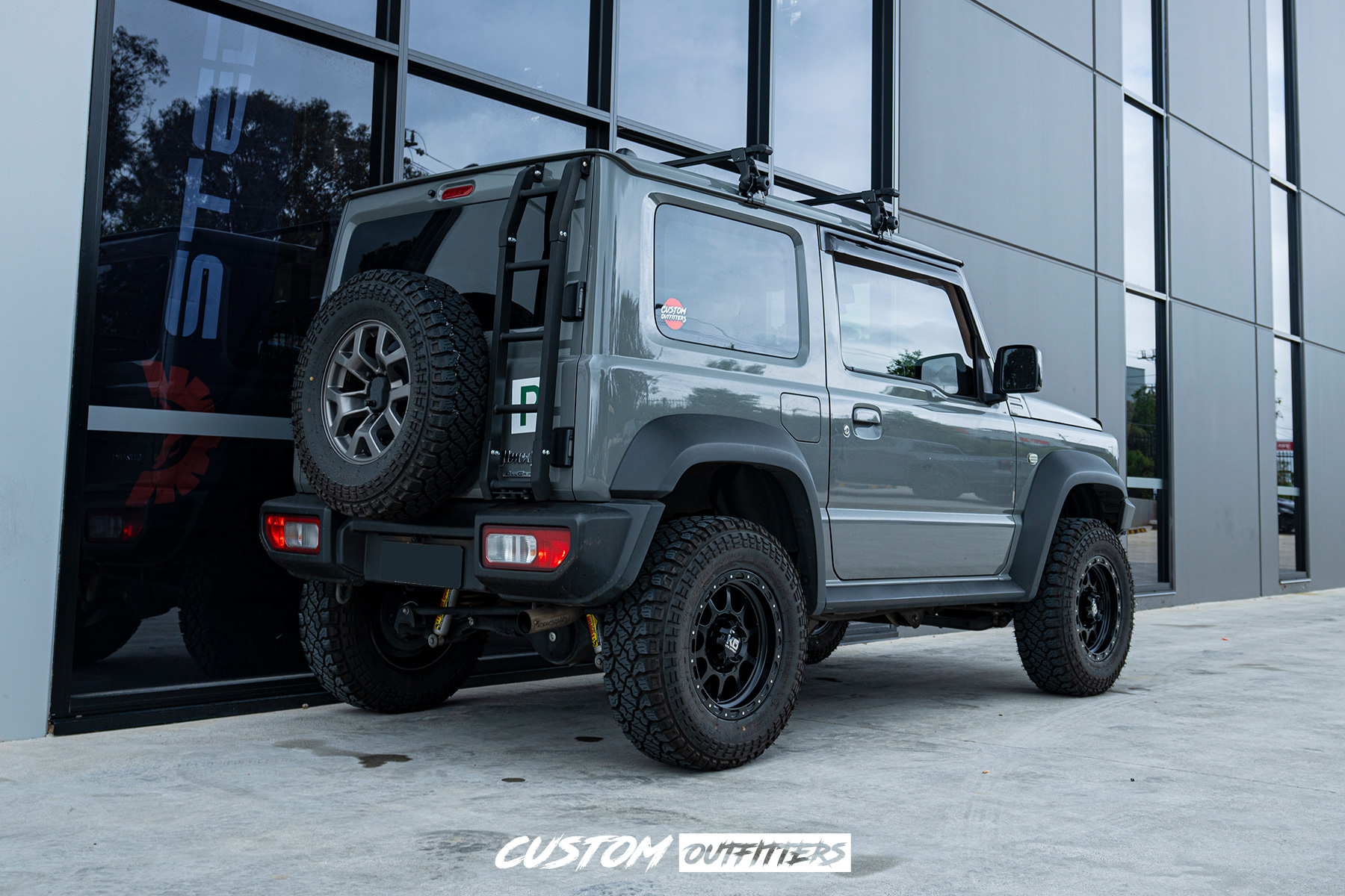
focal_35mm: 24
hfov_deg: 73.7
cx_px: 672
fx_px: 897
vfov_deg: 53.1
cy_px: 448
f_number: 5
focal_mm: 24
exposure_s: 1/80
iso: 100
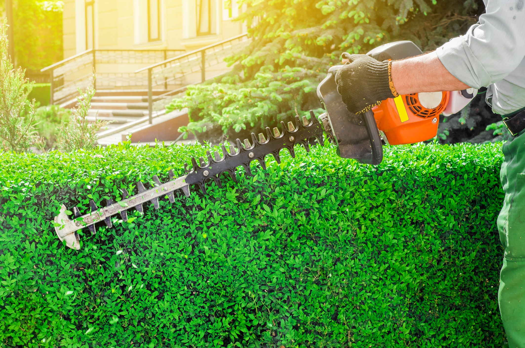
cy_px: 174
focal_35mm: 75
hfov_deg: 27.0
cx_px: 262
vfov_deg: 18.1
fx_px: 1092
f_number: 8
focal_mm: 50
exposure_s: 1/320
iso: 400
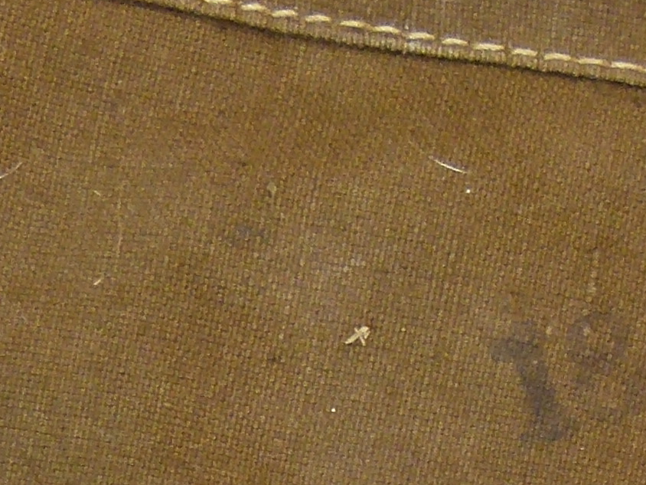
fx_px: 2389
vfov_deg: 10.5
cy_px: 1012
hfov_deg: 15.3
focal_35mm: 128
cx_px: 465
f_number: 4
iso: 100
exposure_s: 1/125
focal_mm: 4.5
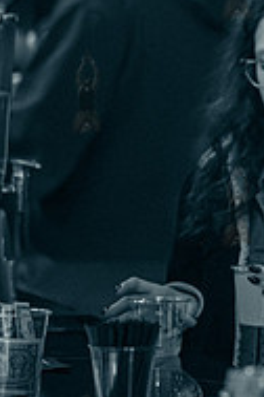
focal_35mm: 365
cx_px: 659
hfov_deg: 3.7
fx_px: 4015
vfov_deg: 5.6
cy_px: 65
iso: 16000
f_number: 2.8
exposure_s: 1/250
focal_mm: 99
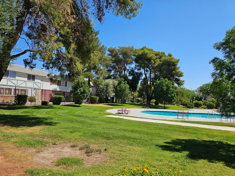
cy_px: 91
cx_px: 113
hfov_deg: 71.6
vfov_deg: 56.8
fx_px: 163
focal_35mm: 24
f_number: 1.7
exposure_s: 1/924
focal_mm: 6.3
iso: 10
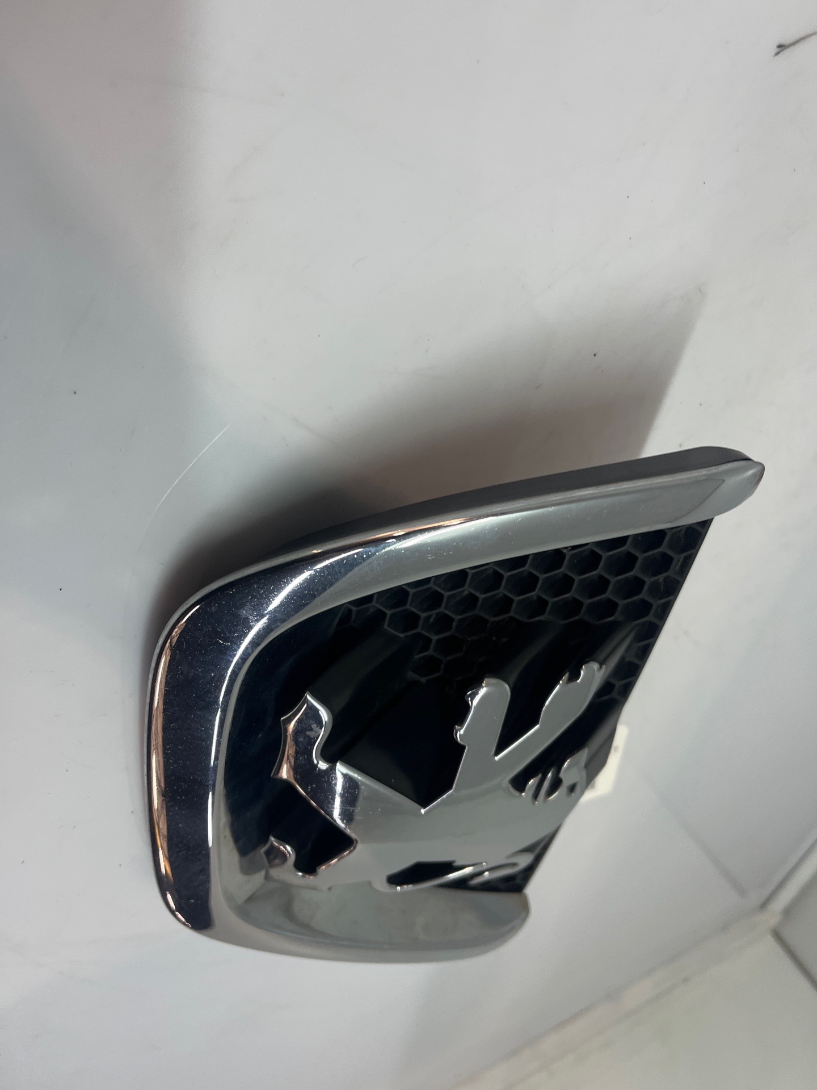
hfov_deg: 53.1
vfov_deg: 67.3
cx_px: 408
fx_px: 818
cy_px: 545
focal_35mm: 26
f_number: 1.6
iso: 80
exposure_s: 1/100
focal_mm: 5.1
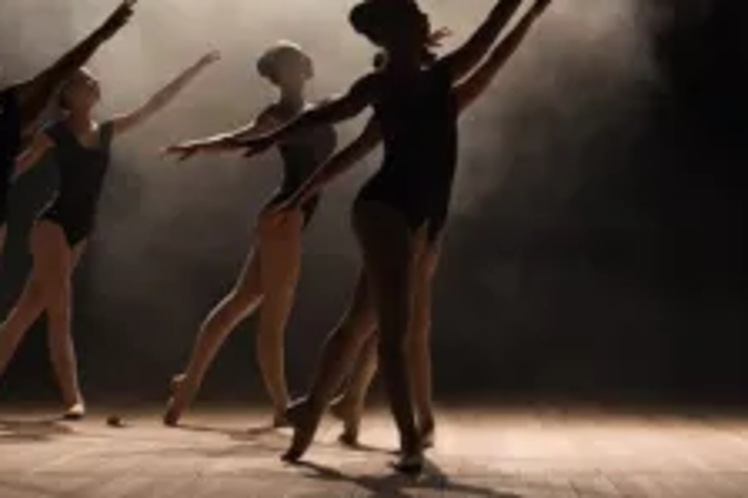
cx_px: 351
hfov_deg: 21.5
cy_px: -79
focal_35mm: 95
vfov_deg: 14.0
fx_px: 1972
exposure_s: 1/100
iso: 1000
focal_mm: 36
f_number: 3.5
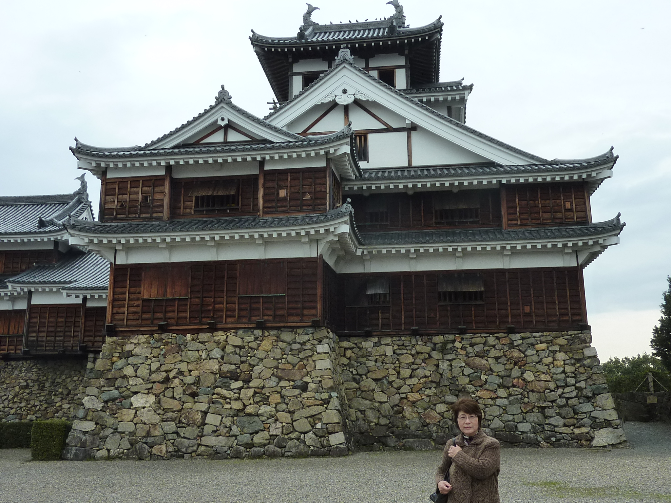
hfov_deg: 55.4
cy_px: 252
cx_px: 336
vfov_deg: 42.9
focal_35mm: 33
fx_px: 640
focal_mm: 4.1
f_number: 4
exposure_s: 1/250
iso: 125
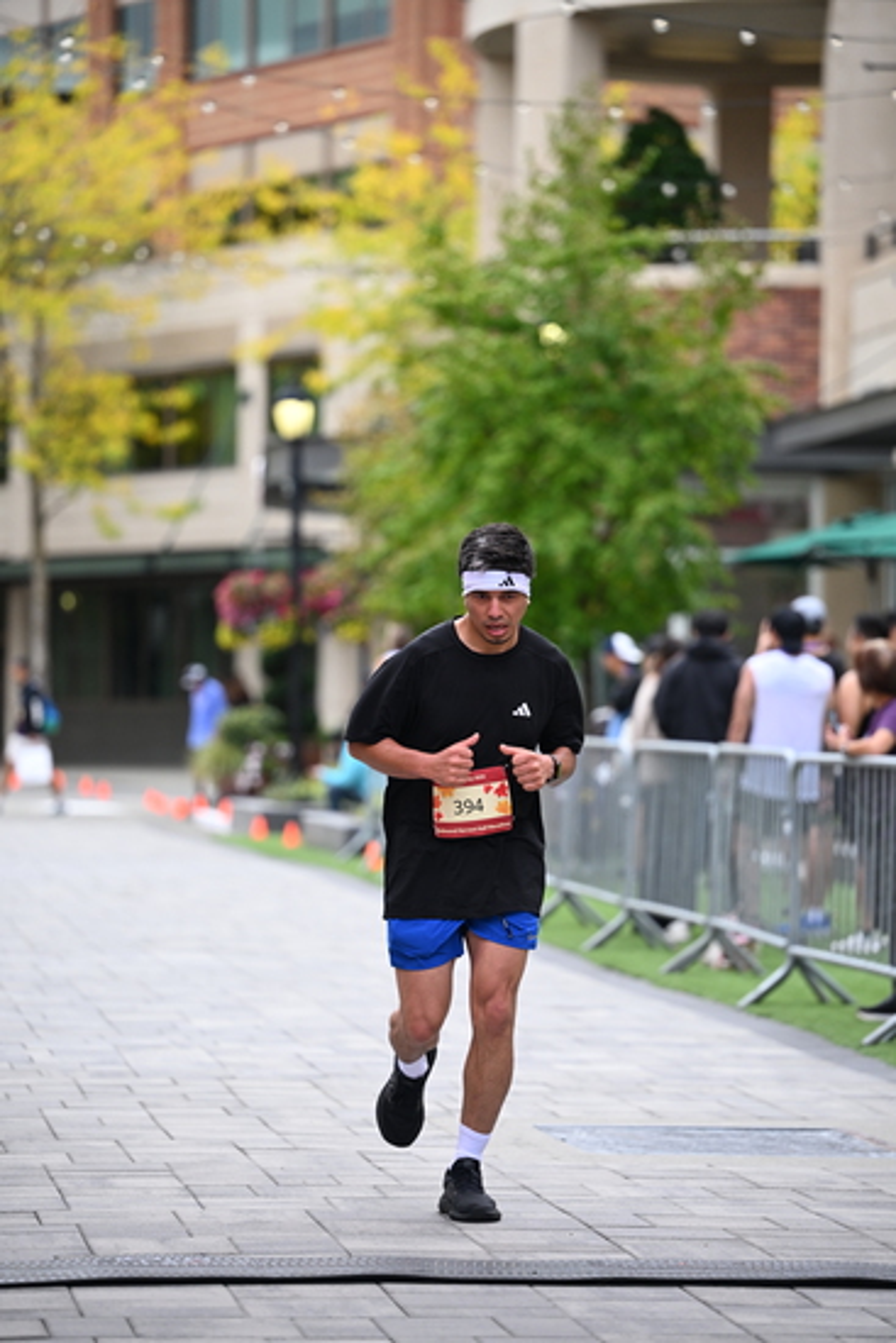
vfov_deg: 15.2
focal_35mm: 135
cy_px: 672
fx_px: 5036
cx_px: 448
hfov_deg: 10.2
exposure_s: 1/2500
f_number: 2.8
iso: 640
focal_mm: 135
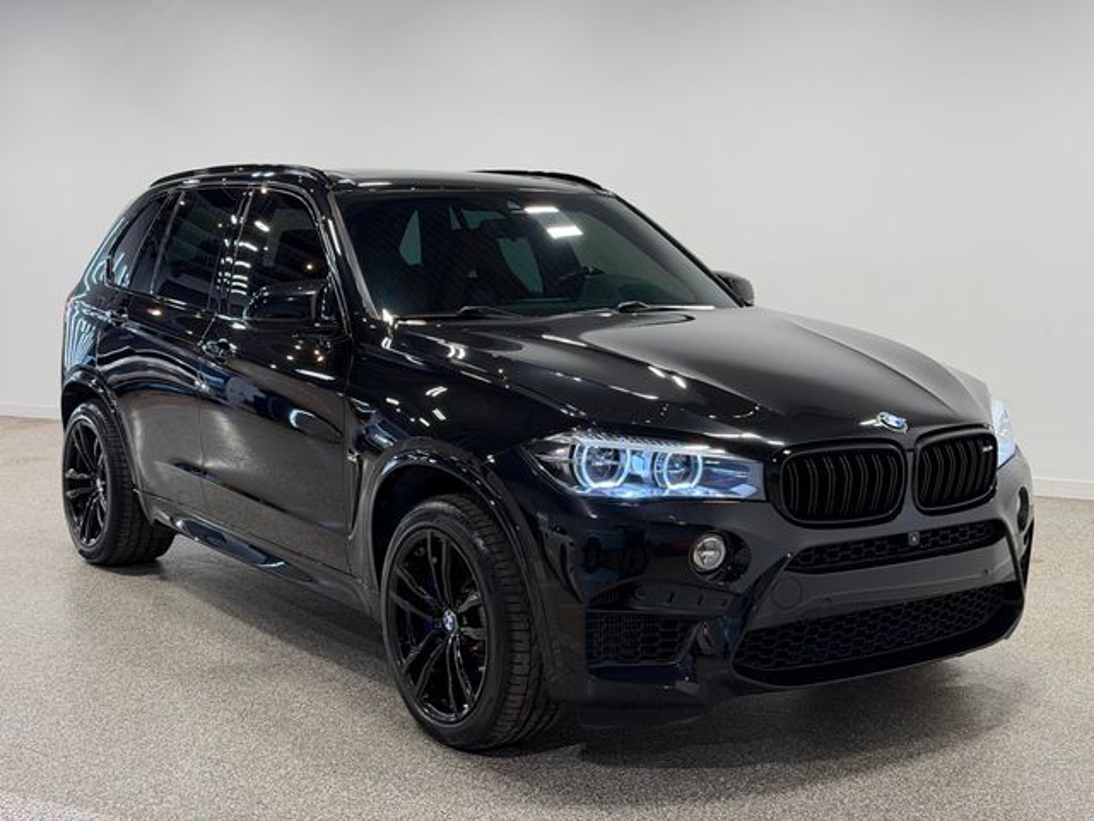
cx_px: 547
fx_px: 1517
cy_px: 410
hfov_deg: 39.7
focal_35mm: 48
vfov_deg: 30.3
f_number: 1.78
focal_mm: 6.76
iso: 50
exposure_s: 1/120
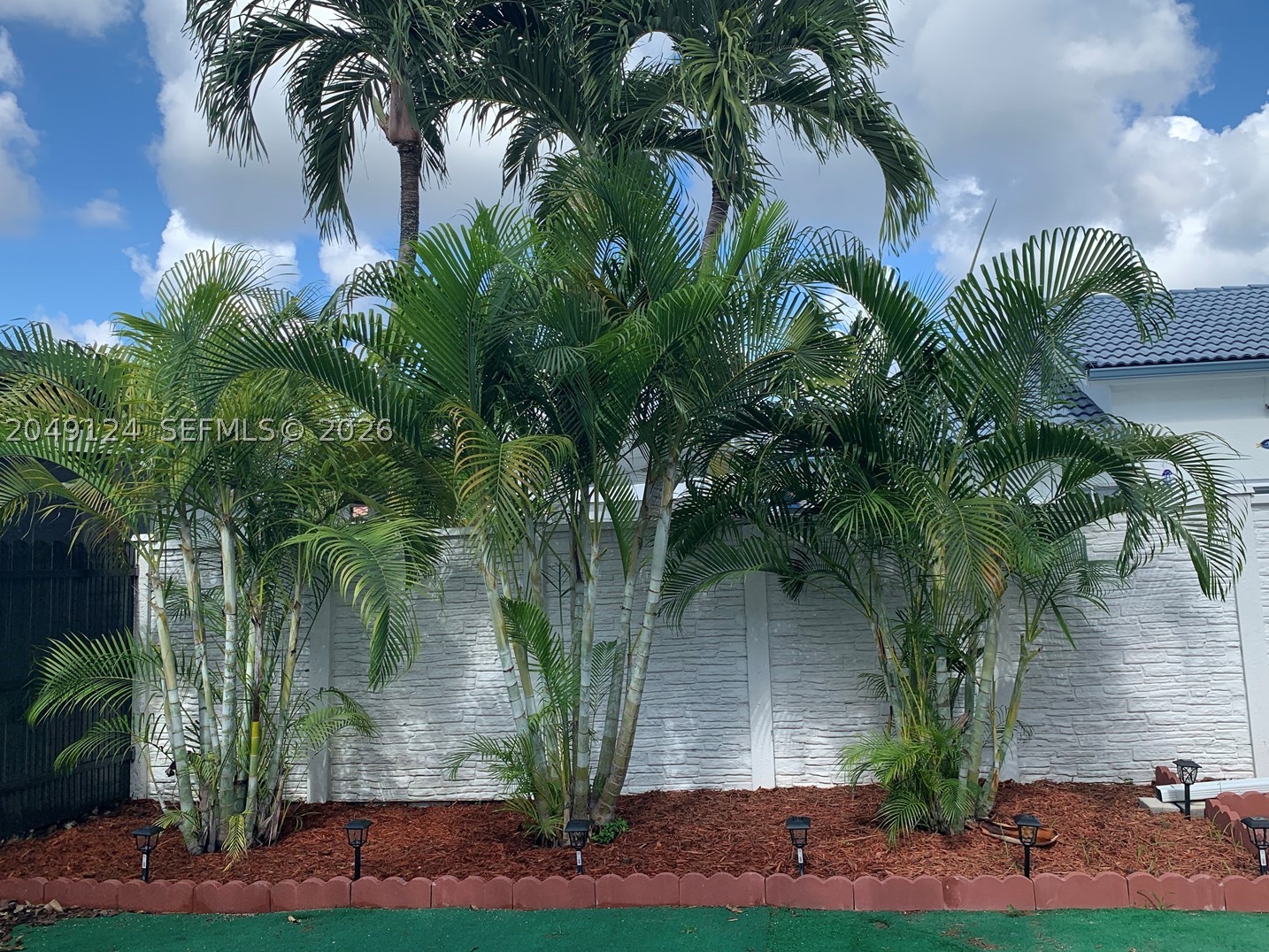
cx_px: 665
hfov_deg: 61.6
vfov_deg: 48.2
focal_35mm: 29
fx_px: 1063
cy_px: 430
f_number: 1.8
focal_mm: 4.25
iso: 25
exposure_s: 1/1220
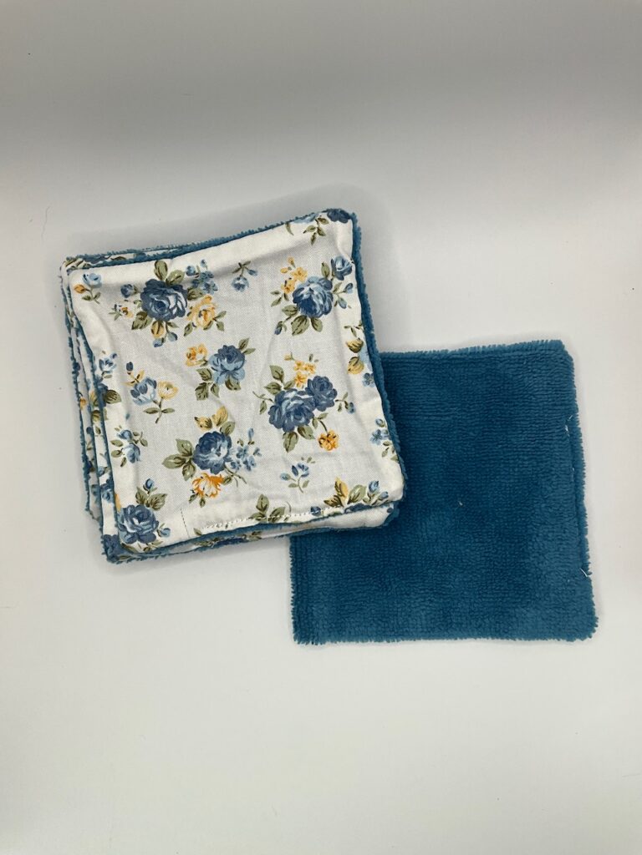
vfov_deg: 61.7
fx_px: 717
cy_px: 428
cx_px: 321
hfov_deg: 48.2
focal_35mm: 29
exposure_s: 1/122
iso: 25
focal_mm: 3
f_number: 1.8
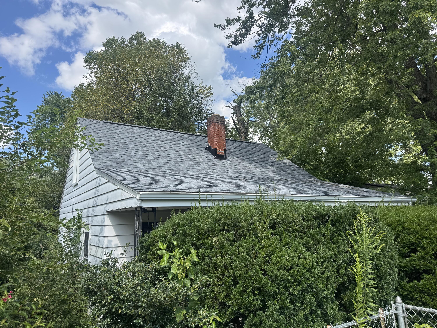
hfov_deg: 71.6
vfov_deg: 56.8
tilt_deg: +9.4
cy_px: 164
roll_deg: +1.2
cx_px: 218
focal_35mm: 24
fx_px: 303
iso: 80
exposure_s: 1/2105
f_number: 1.78
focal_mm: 6.76
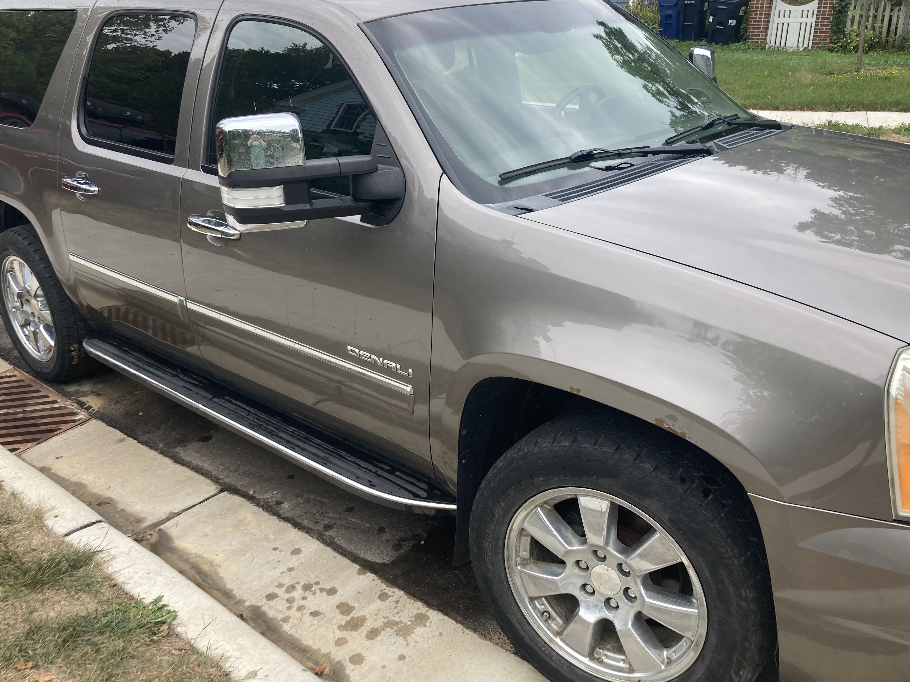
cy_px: 336
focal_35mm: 33
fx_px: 868
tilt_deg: -20.2
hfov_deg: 55.3
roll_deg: +0.5
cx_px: 438
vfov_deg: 42.9
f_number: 1.8
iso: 20
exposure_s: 1/177
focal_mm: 3.99
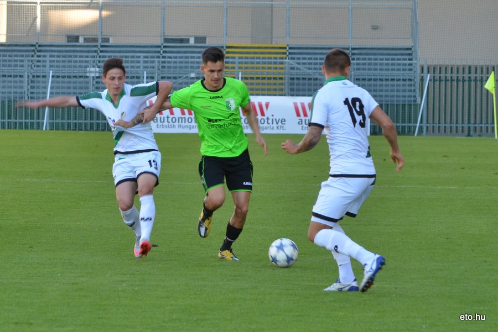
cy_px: 166
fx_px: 2408
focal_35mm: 174
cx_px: 249
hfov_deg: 11.8
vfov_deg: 7.9
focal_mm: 116
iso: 200
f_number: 6.3
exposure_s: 1/160
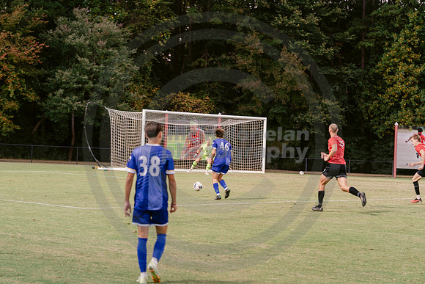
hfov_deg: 22.6
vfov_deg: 15.2
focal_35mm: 90
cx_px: 212
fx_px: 1063
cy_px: 142
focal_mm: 90
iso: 640
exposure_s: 1/125
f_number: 3.2
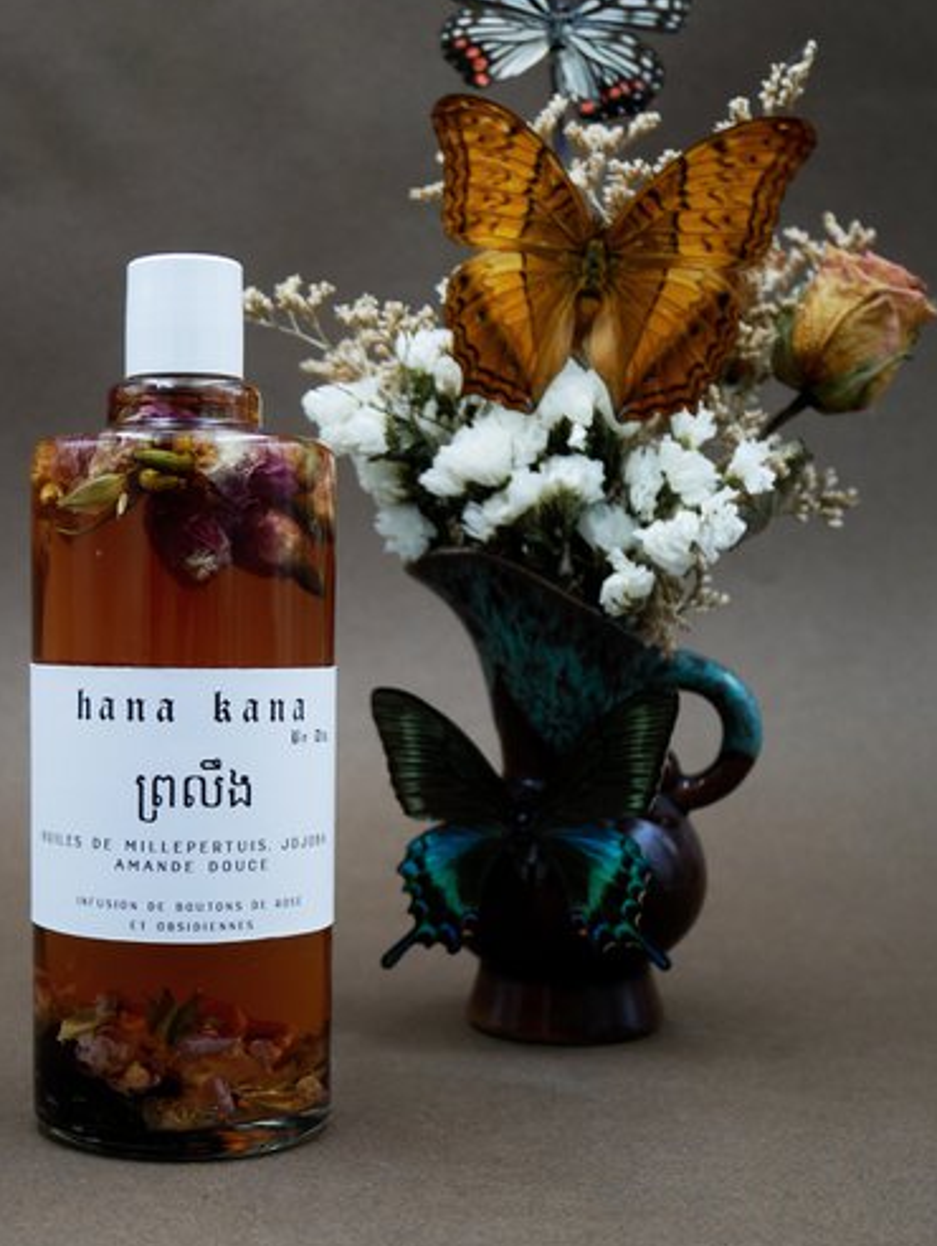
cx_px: 209
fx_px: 1873
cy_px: 777
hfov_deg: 27.6
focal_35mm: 52
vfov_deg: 36.6
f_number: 3.9
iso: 200
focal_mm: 16
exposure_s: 1/100
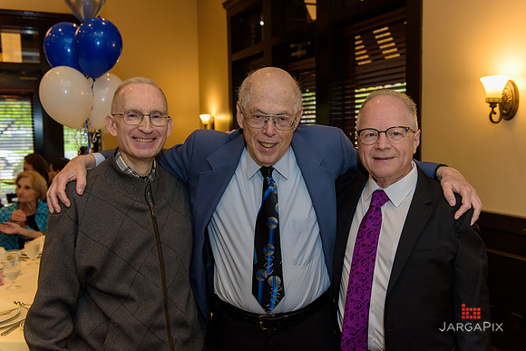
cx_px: 263
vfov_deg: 37.9
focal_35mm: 35
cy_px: 176
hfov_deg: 54.4
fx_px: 511
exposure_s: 1/125
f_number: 3.2
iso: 800
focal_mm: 35
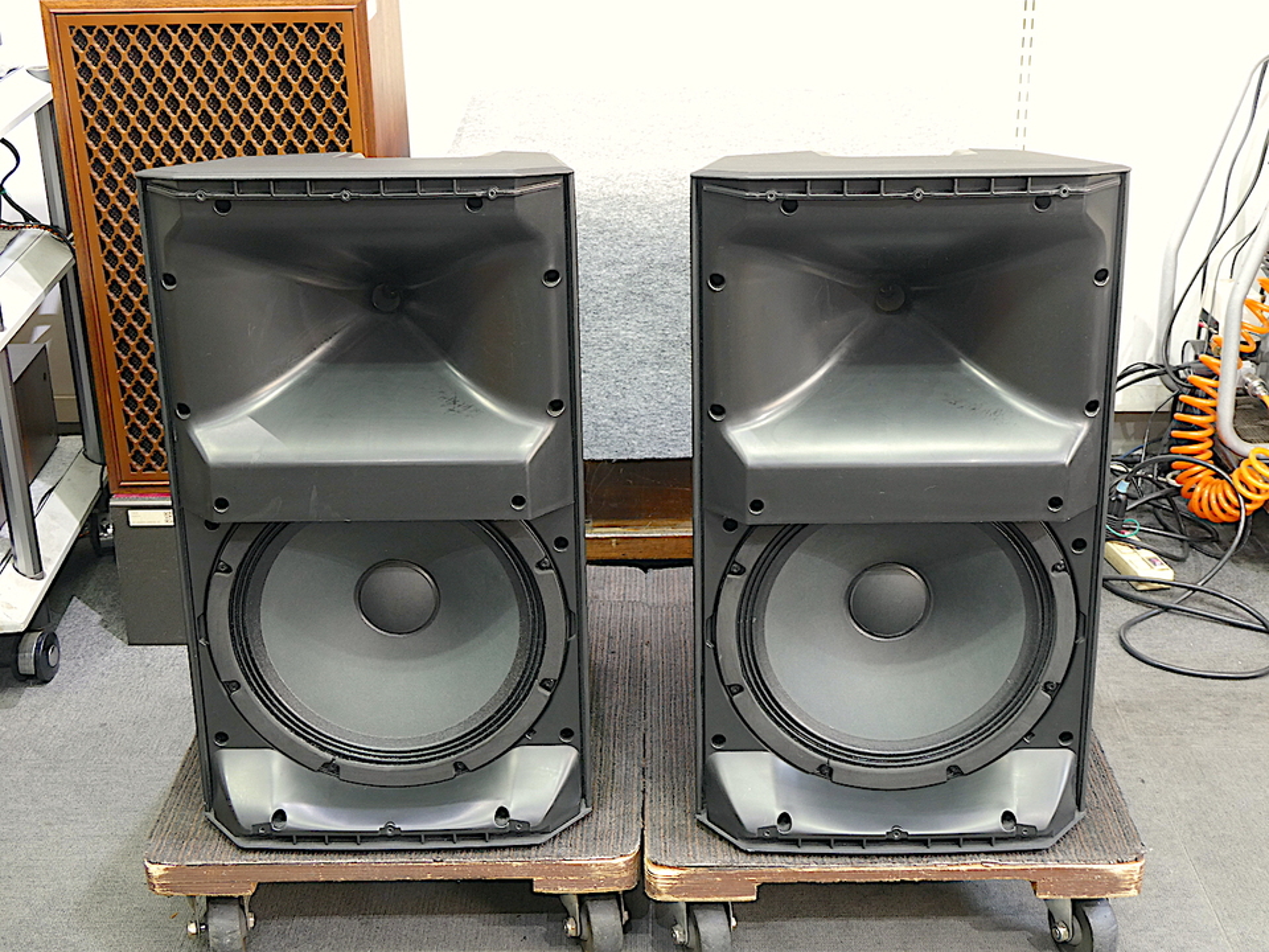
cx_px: 634
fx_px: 1723
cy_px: 476
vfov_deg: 30.9
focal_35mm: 47
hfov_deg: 40.4
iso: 100
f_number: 6.3
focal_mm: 8.4
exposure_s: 2.5
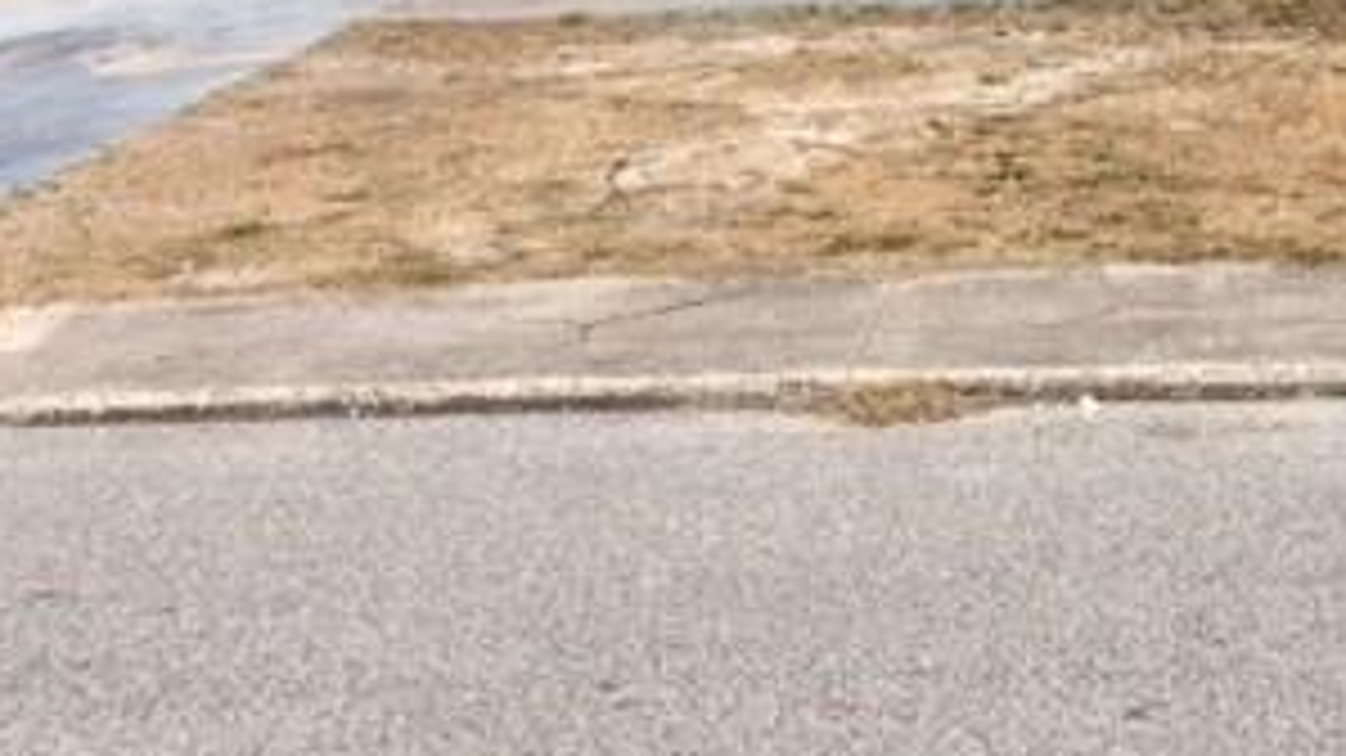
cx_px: 1026
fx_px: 2498
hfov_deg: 29.6
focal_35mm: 70
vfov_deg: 16.3
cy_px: -220
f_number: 2.2
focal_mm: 4.12
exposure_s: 1/3425
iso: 40
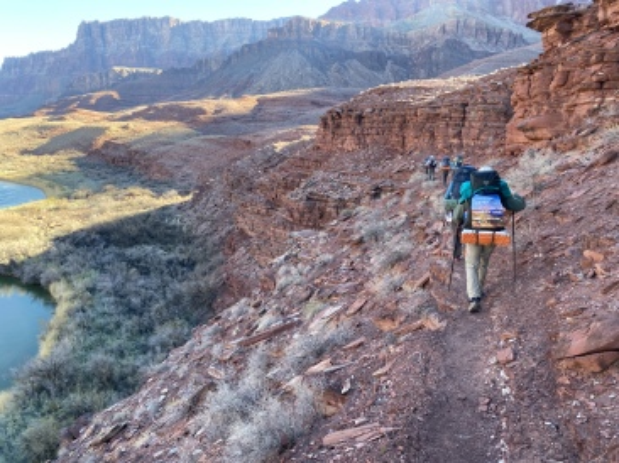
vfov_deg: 53.0
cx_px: 310
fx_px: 465
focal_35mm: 26
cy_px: 232
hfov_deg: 67.3
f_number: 1.8
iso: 32
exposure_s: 1/135
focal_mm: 4.25
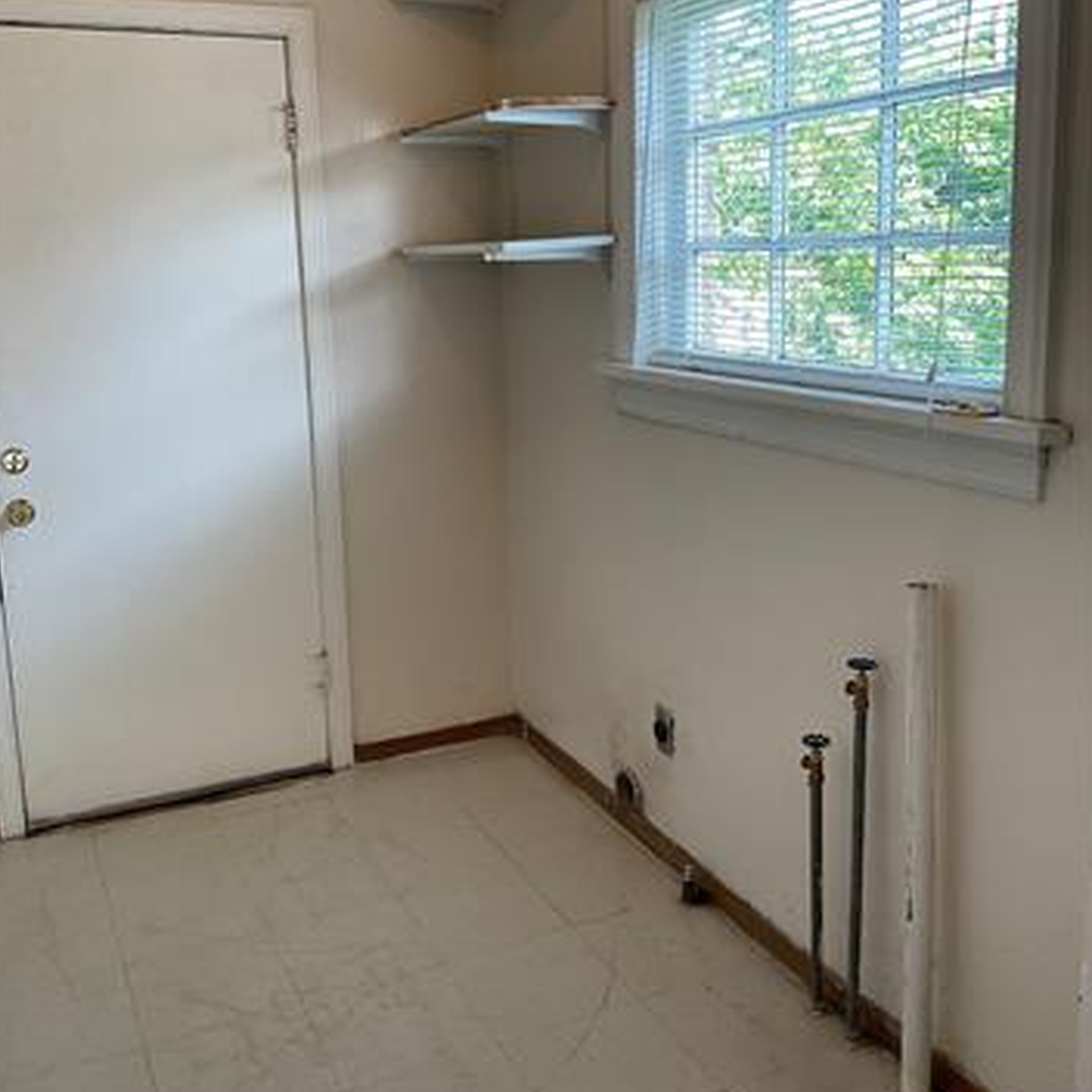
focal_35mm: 35
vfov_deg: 47.1
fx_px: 1249
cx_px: 540
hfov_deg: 47.2
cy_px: 490
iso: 64
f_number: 1.8
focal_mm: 3
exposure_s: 1/120
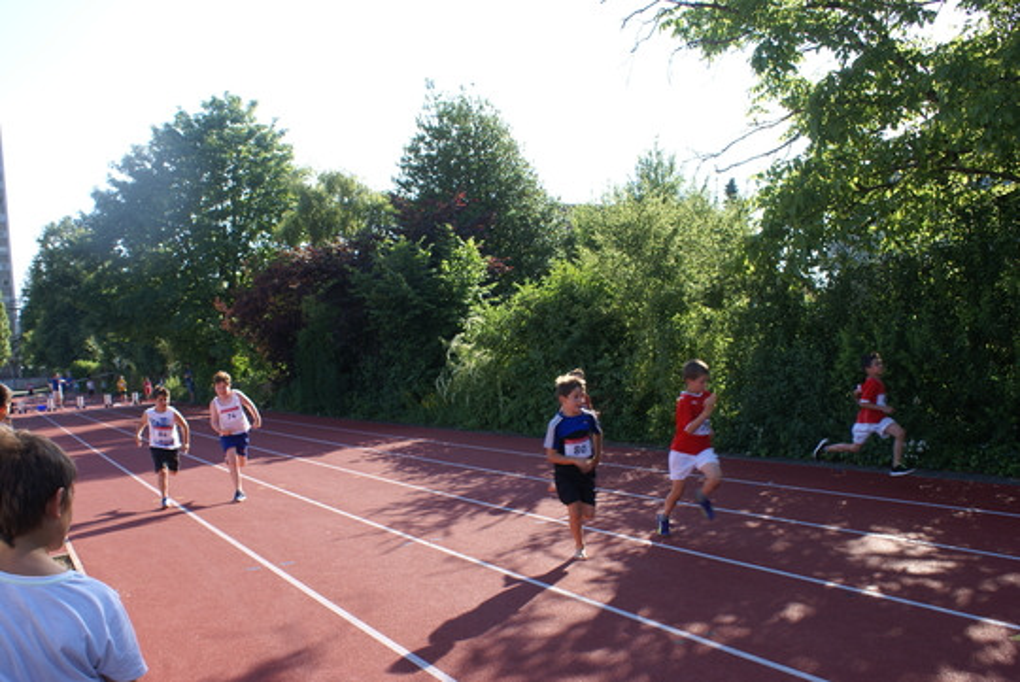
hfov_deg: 61.9
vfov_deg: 43.7
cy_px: 341
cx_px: 510
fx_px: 851
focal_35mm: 30
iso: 100
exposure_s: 1/200
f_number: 5
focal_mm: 20
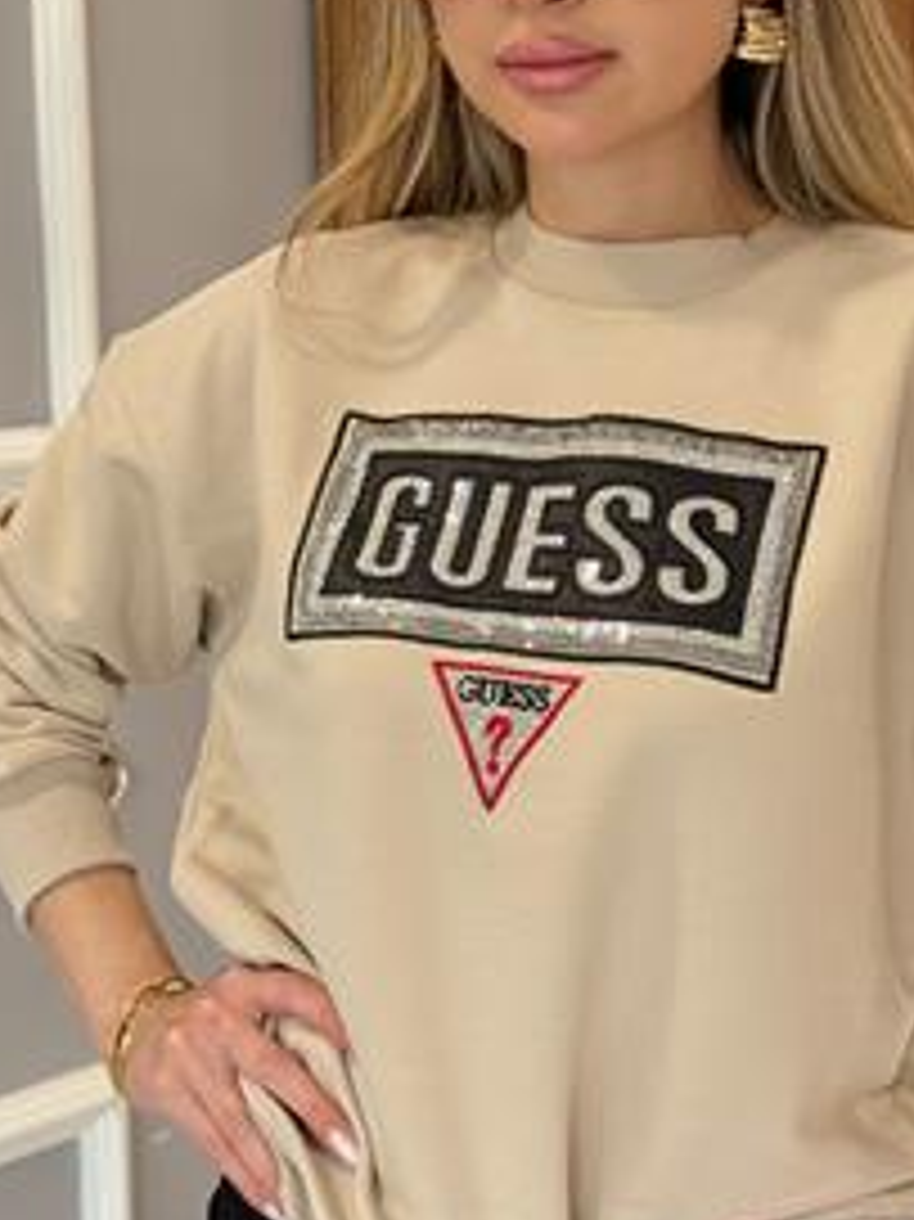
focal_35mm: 92
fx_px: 3241
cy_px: 707
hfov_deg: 16.0
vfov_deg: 21.3
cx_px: 617
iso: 200
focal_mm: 6.76
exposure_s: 1/104
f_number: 1.78
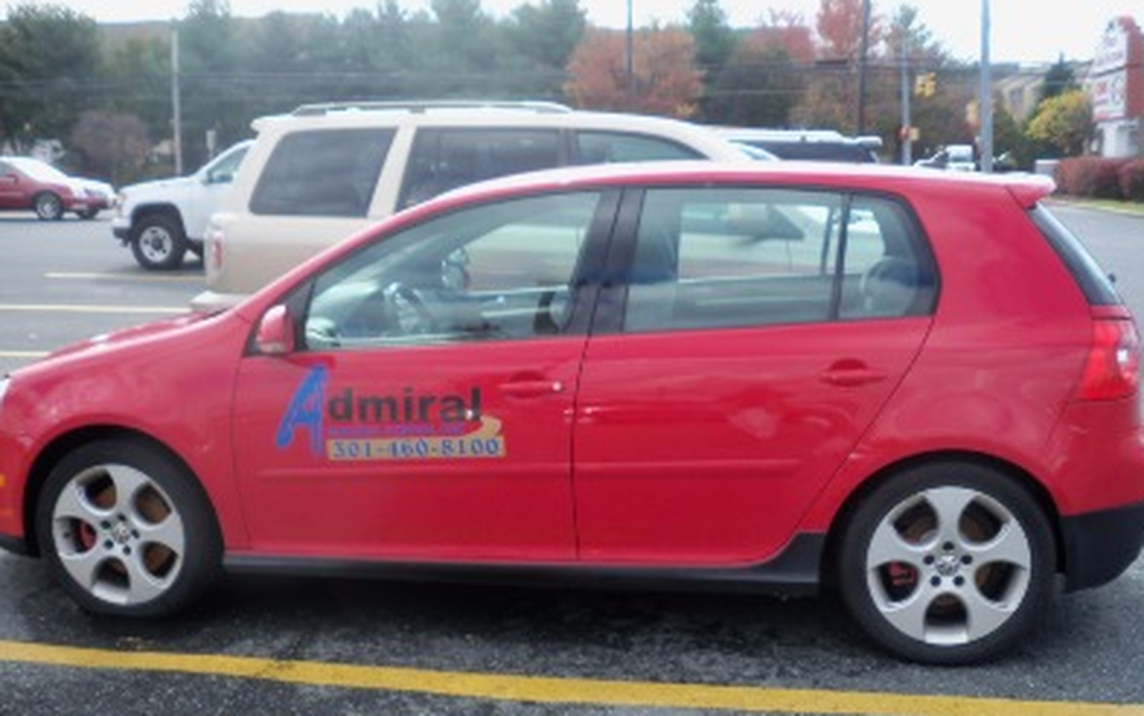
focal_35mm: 41
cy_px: 416
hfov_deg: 48.2
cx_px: 579
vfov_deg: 31.2
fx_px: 1279
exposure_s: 1/200
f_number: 3.5
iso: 100
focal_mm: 6.3
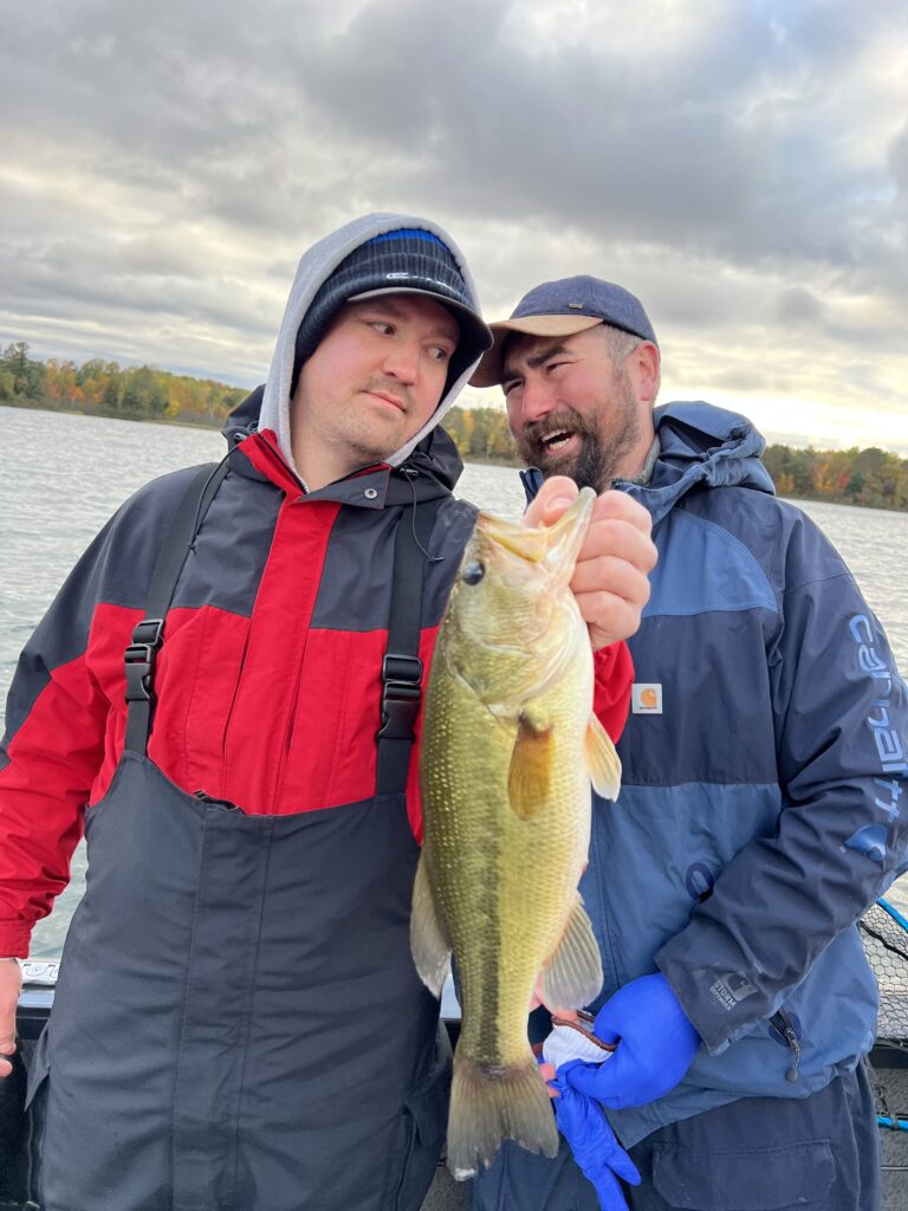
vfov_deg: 67.3
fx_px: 909
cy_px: 606
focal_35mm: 26
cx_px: 454
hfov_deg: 53.1
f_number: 1.5
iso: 40
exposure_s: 1/291
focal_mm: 5.7
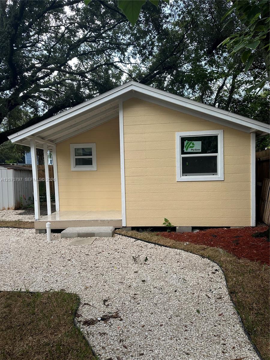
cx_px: 135
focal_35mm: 24
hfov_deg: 56.8
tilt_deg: -1.4
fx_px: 250
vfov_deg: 71.6
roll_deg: +0.4
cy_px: 180
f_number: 1.78
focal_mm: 6.86
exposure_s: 1/850
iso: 80
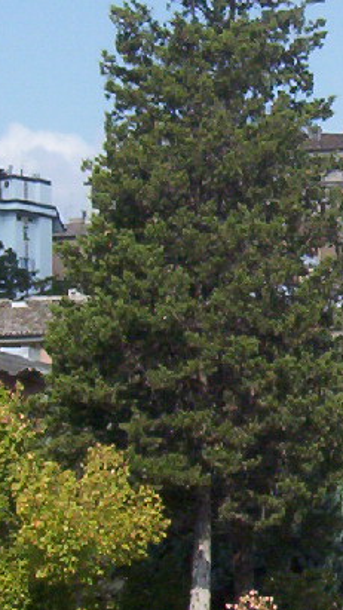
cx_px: 518
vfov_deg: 13.4
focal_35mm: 160
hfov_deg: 7.4
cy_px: 237
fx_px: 2589
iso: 100
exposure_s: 1/626
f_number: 5.97
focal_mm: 7.88
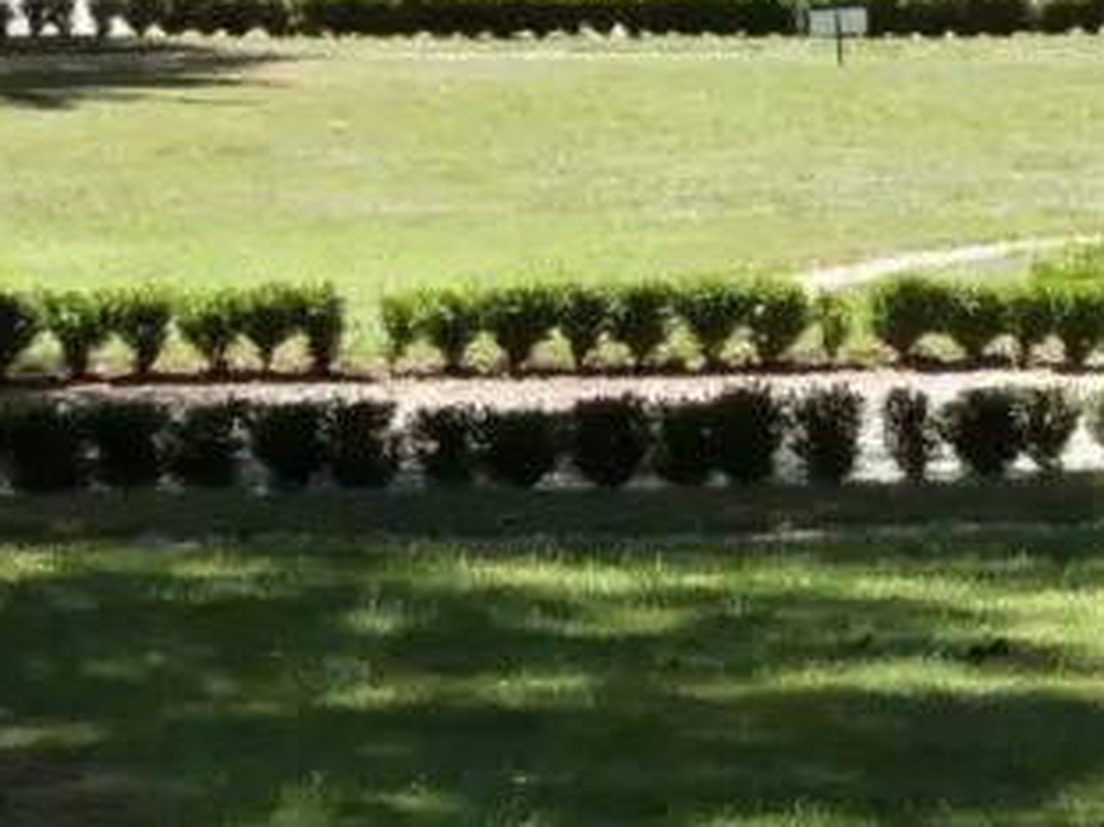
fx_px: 6089
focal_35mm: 191
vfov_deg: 7.7
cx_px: 1292
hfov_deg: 10.2
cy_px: -195
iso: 160
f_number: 4.5
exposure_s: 1/200
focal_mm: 10.5
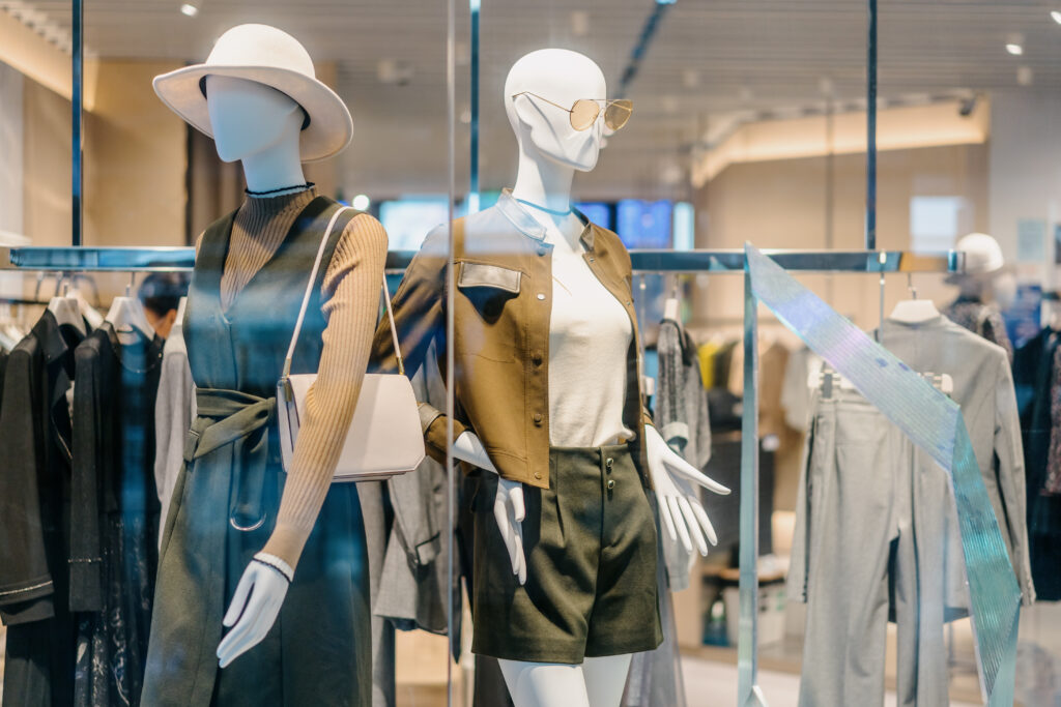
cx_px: 530
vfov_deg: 24.6
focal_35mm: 55
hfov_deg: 36.2
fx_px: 1621
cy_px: 354
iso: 400
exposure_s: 1/800
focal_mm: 55
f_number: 1.8
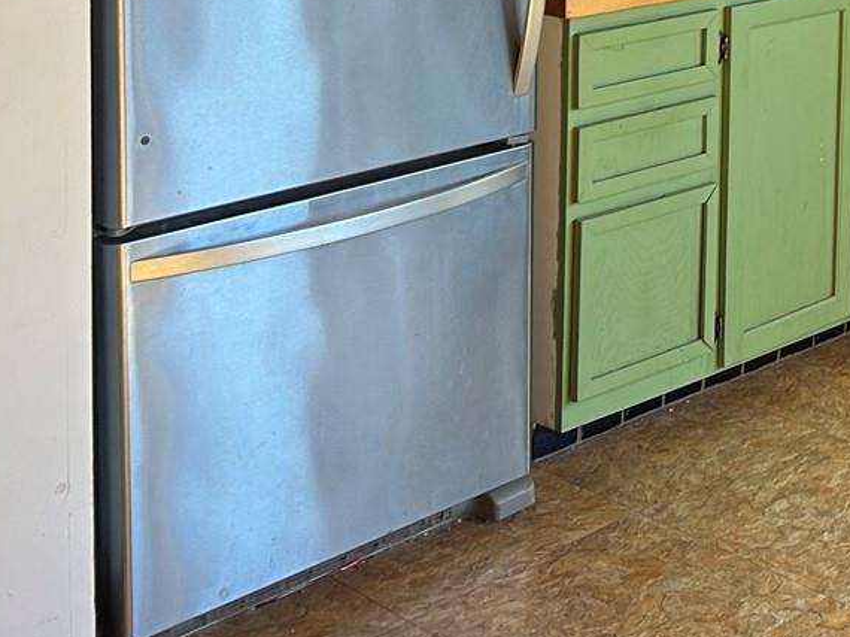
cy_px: -178
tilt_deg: -6.4
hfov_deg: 24.3
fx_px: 1792
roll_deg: -1.6
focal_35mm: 73
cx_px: 1011
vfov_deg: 18.8
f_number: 1.5
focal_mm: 5.7
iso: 100
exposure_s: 1/121
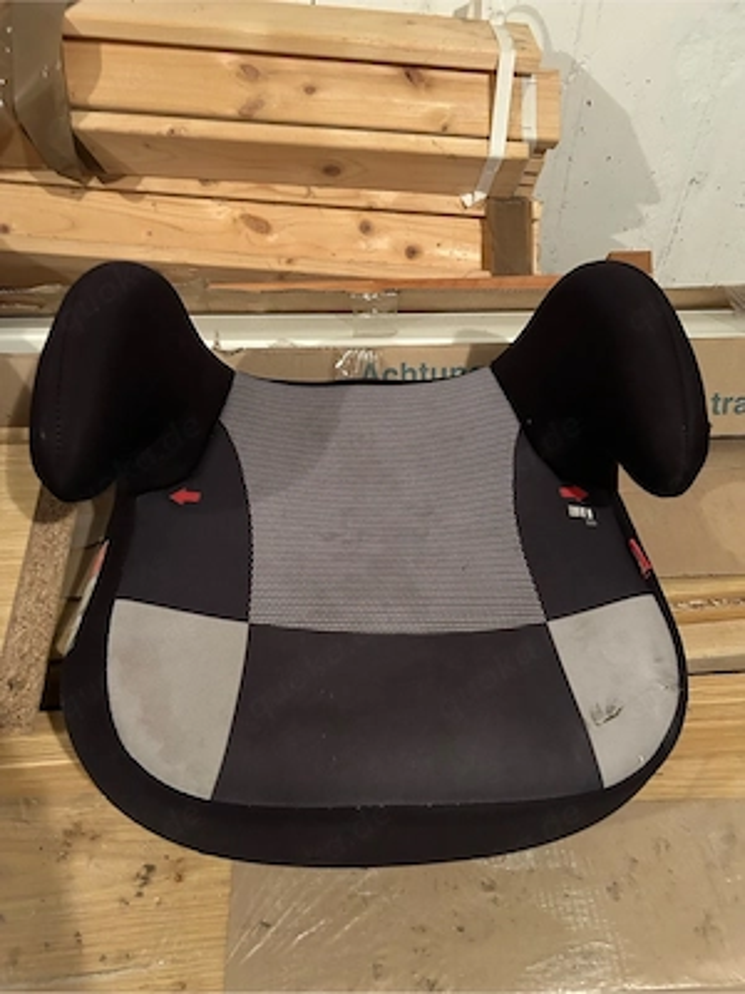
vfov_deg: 67.3
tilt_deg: -40.0
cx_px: 372
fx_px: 746
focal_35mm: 26
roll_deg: +1.8
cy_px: 497
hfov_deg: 53.1
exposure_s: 1/25
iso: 500
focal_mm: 5.7
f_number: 1.5
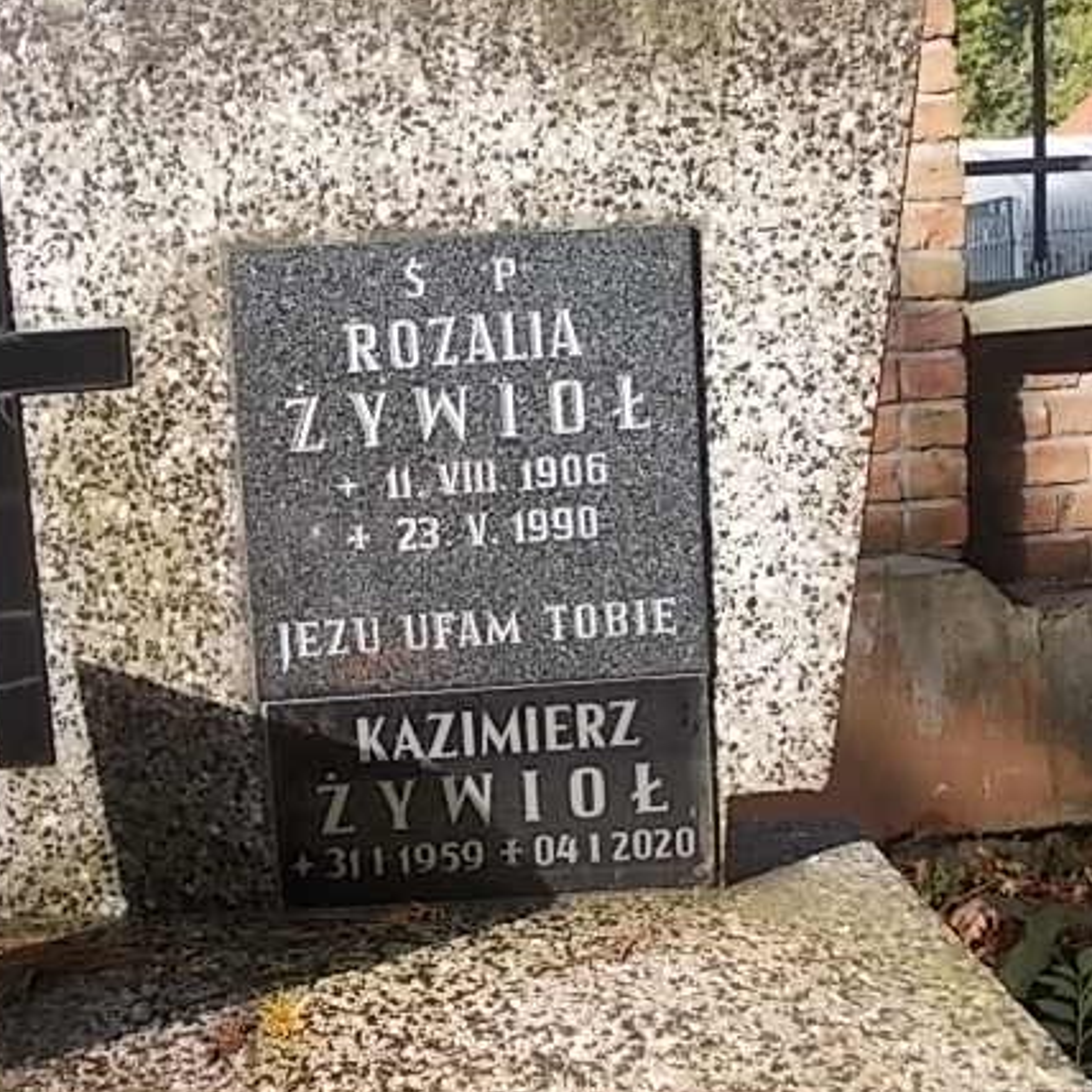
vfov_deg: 44.9
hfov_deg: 44.3
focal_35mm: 37
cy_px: 515
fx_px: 1321
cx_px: 370
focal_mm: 4
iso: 80
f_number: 2.7
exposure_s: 1/320
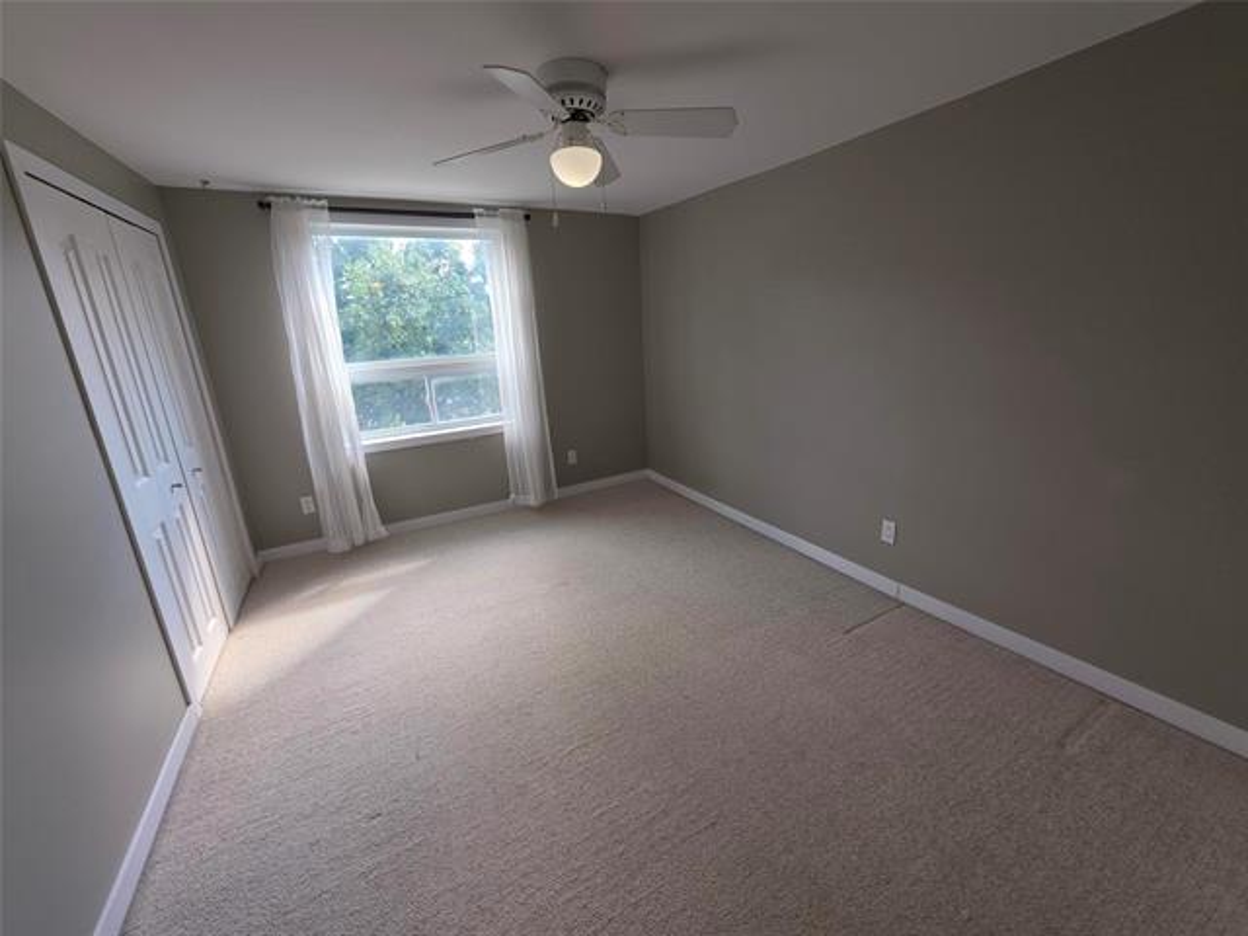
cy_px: 468
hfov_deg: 106.2
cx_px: 624
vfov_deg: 89.9
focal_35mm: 13
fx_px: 469
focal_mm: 2.2
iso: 20
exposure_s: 1/60
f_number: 1.9
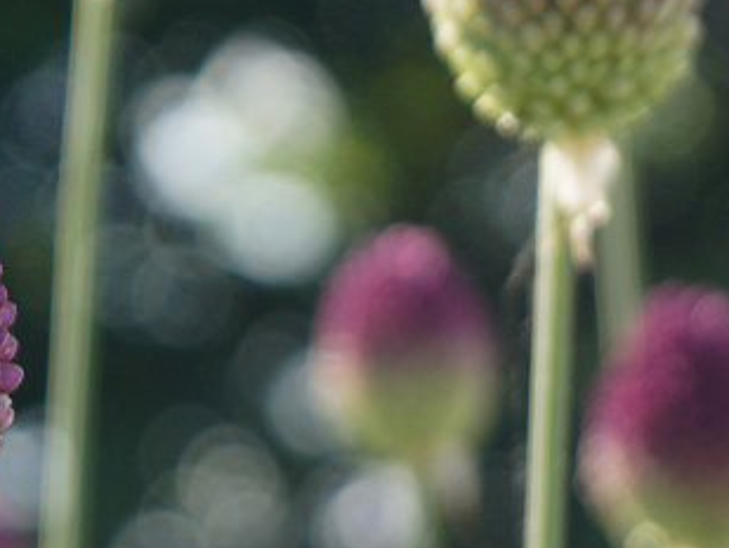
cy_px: 503
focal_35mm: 308
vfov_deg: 4.8
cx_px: 106
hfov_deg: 6.4
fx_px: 6486
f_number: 5.6
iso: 100
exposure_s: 1/160
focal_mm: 55
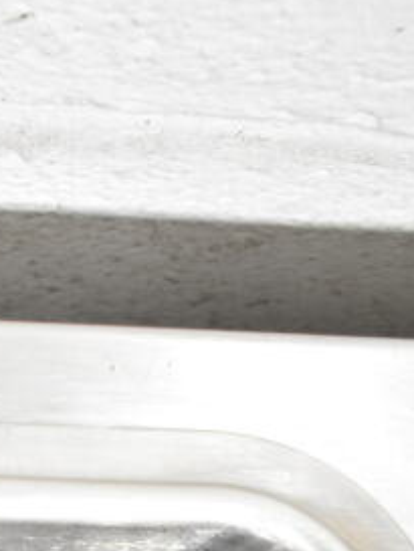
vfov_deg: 15.2
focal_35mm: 116
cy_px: 910
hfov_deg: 12.4
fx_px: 1848
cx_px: -125
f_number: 4
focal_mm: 24
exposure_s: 1/60
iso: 1600
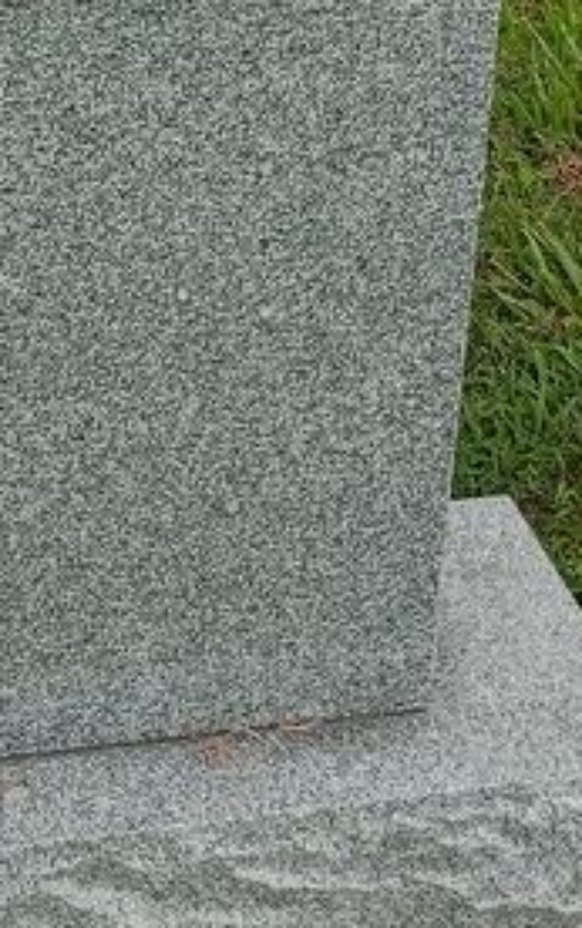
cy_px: -161
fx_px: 2254
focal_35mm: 89
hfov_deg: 14.6
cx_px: 54
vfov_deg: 21.7
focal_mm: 4.27
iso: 101
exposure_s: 1/470
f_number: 1.8
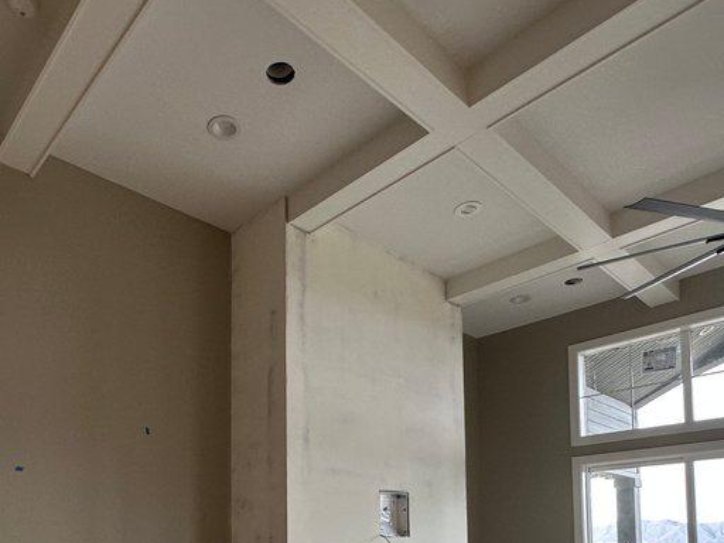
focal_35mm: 28
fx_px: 586
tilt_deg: +3.5
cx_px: 272
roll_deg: +0.3
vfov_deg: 44.0
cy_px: 516
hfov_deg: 62.6
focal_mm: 2.22
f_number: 2.2
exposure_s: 1/120
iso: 125
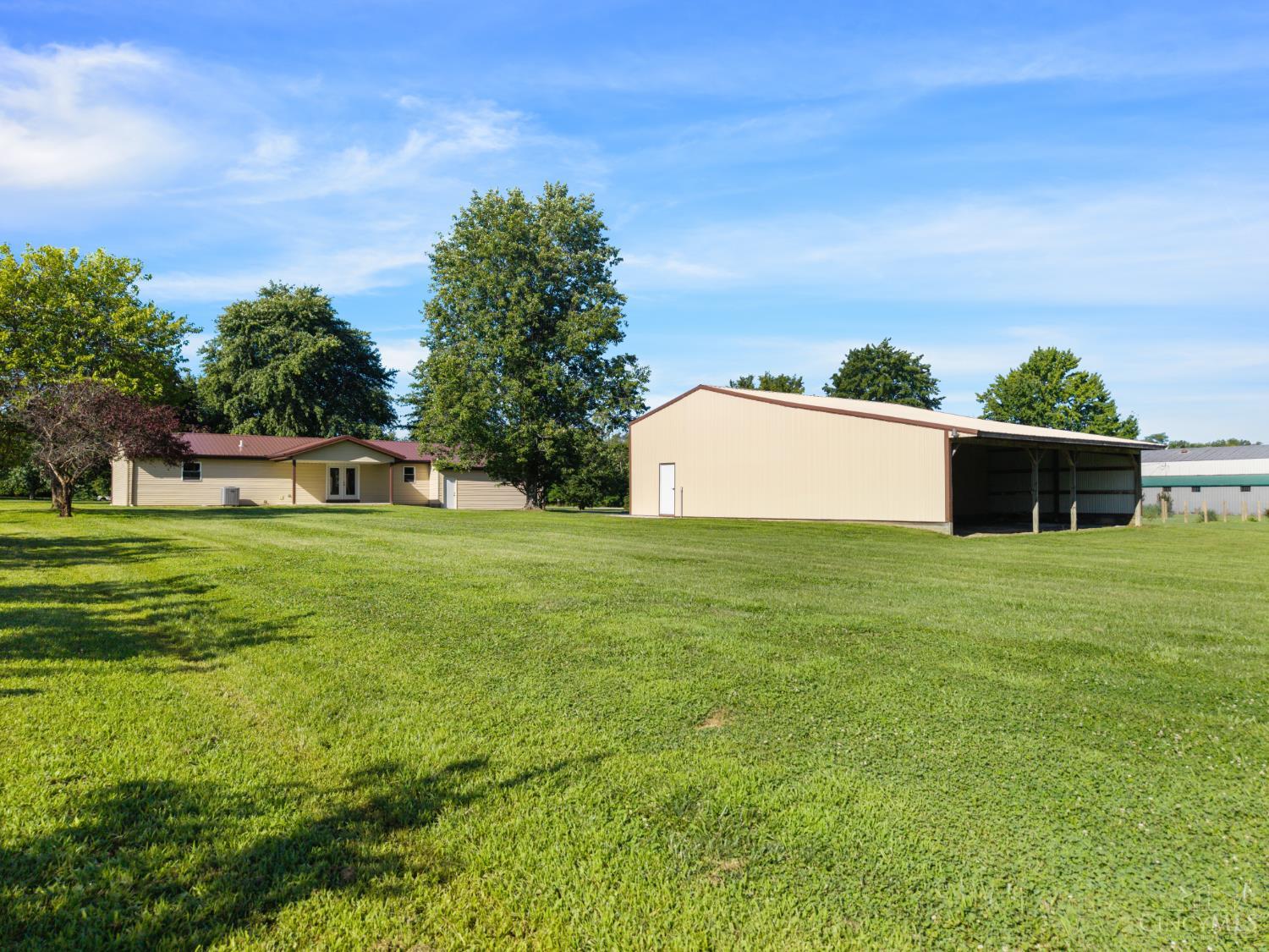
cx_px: 634
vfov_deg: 56.8
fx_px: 880
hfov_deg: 71.6
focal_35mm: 24
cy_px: 476
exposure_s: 1/3200
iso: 120
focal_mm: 8.67
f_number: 1.8
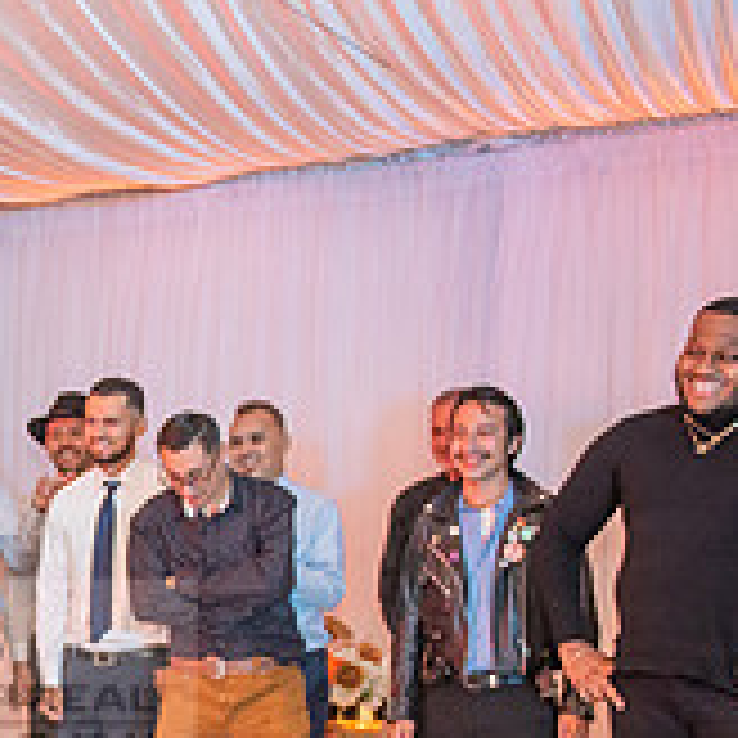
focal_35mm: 81
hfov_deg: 19.9
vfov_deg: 20.9
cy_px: 686
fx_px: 1954
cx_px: -184
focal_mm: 27
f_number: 2.8
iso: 1000
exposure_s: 1/160
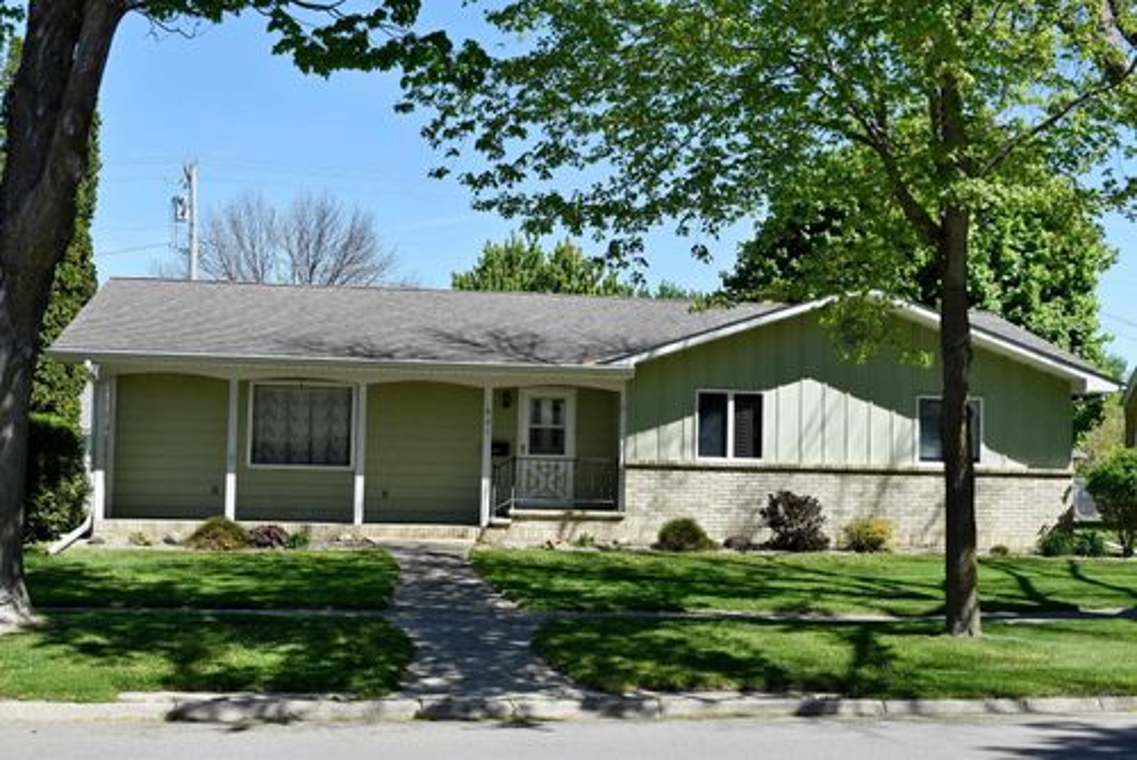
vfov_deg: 29.0
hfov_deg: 42.3
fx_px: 1469
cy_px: 380
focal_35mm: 46
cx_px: 568
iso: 100
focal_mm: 31
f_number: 8
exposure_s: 1/250
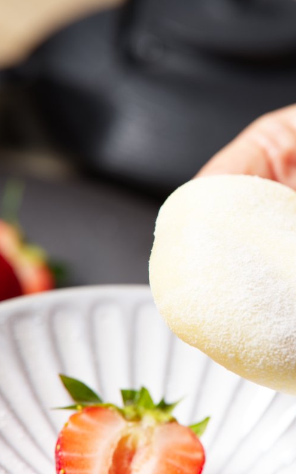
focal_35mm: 162
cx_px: 267
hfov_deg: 8.1
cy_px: 237
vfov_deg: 12.9
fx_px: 2091
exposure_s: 1/80
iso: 100
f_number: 6.3
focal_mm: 105
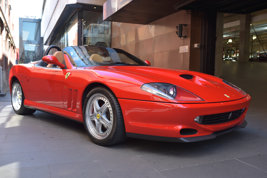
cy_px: 89
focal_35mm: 35
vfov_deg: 37.9
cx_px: 134
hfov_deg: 54.4
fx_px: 260
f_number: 4
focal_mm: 35
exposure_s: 1/40
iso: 64
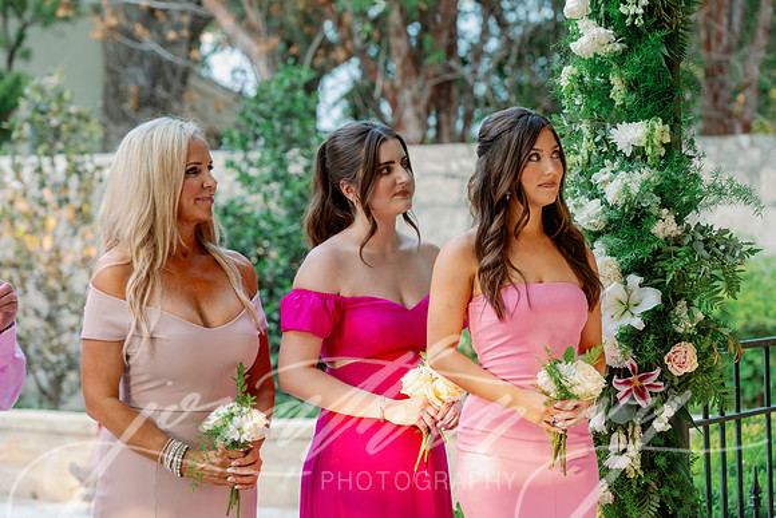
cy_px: 259
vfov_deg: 9.5
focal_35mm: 145
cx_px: 388
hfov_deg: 14.2
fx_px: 3126
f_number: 3.5
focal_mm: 145
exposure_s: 1/125
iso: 640
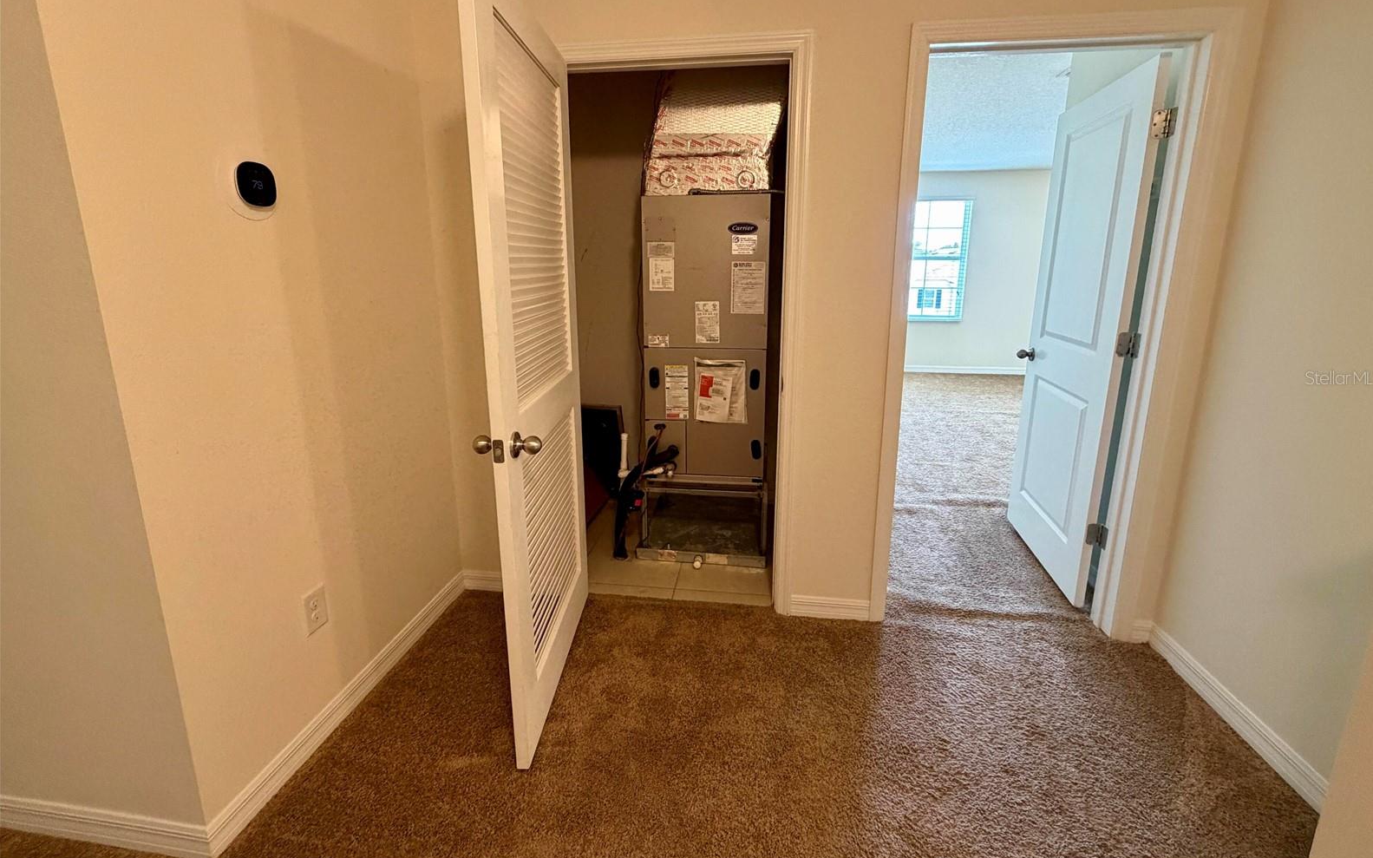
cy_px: 377
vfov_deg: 74.5
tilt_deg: -12.0
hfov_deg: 101.5
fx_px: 561
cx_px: 693
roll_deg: +0.3
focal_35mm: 15
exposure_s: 1/60
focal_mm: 2.22
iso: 320
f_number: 2.2
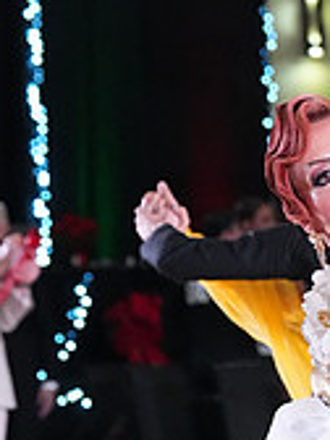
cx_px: 368
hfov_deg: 4.0
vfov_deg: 5.4
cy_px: 568
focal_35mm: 368
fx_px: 4678
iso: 10000
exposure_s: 1/400
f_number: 5.6
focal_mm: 111
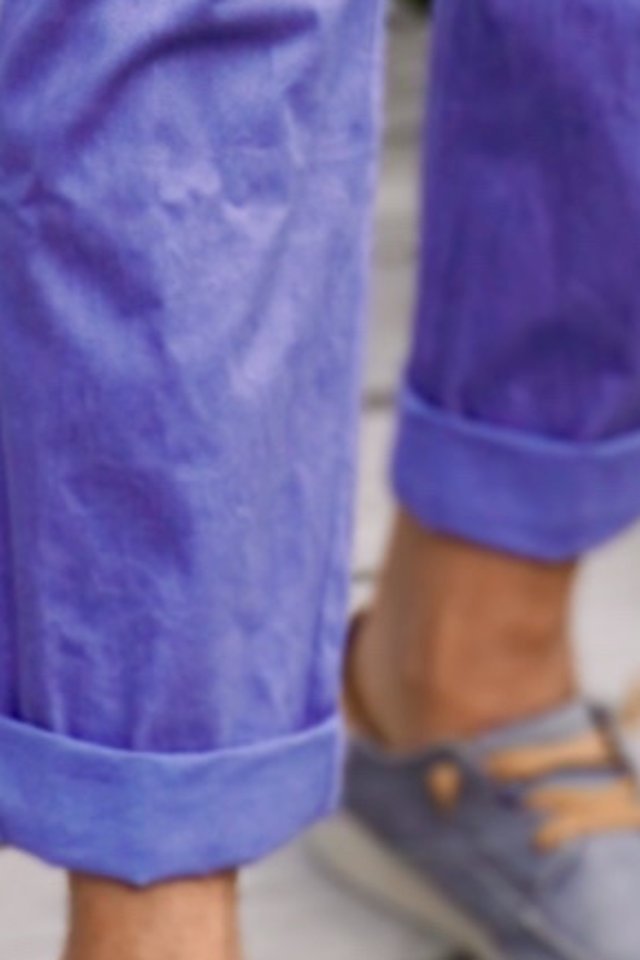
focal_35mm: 274
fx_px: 7305
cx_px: 501
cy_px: -1073
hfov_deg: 5.0
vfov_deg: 7.2
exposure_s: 1/200
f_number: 5
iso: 100
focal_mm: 31
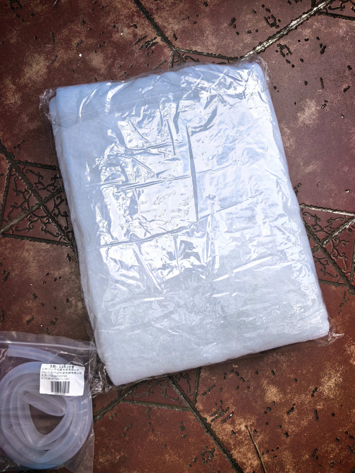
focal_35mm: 24
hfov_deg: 56.8
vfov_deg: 71.6
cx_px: 178
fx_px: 328
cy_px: 236
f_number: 2
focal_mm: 6.98
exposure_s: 1/1190
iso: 160
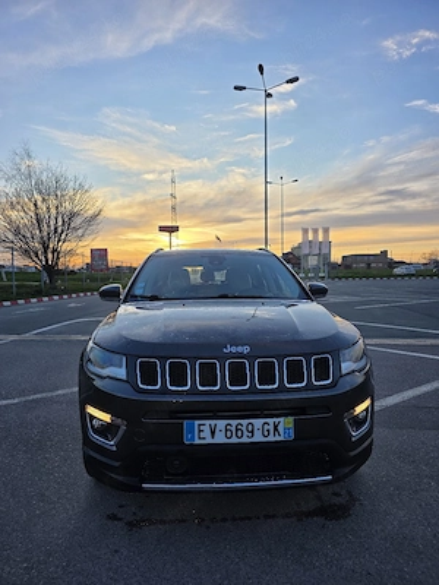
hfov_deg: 58.9
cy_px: 292
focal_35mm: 23
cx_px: 220
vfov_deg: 73.9
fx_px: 389
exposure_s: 1/2500
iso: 80
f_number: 1.7
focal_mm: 6.3
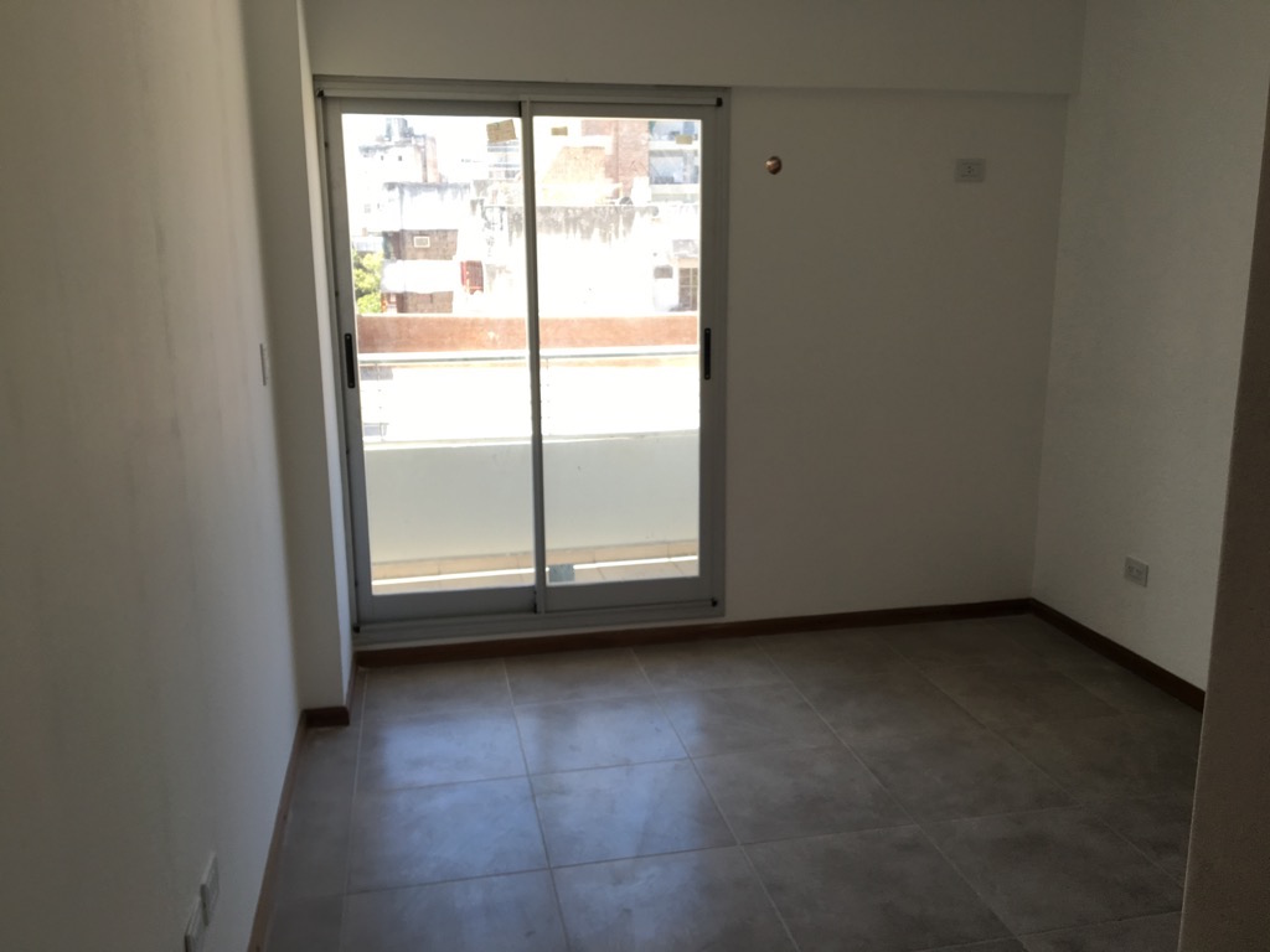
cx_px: 635
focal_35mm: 29
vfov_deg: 48.2
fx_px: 1064
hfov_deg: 61.7
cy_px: 476
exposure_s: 1/121
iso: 25
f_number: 2.2
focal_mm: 4.15
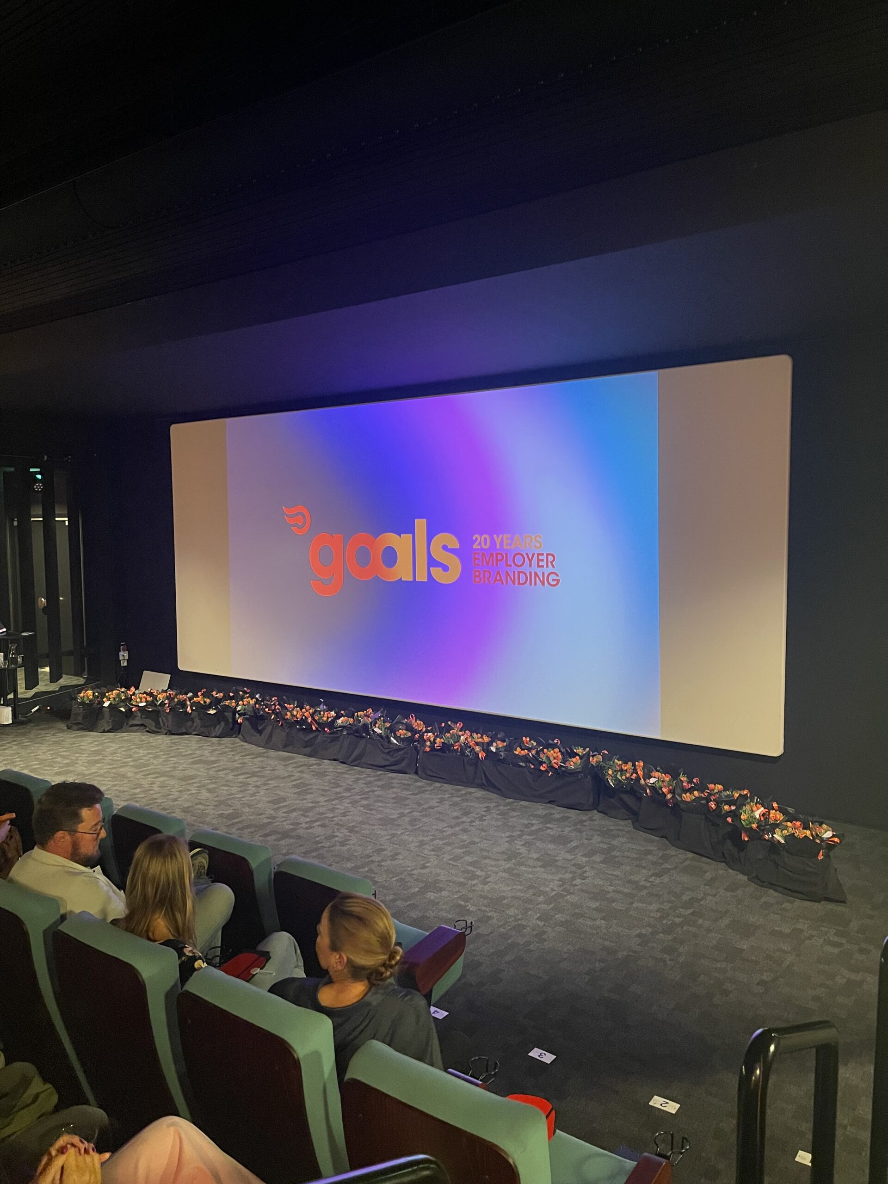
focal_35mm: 25
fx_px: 855
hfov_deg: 54.9
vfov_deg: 69.4
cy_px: 592
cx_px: 444
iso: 500
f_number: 1.6
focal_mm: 5.1
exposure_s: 1/45
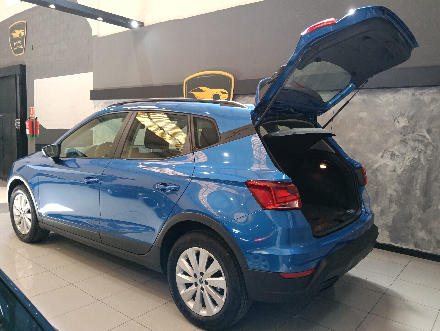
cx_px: 220
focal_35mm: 27
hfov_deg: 65.2
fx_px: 344
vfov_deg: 51.5
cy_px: 166
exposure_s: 1/33.3
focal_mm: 3.98
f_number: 16
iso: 250
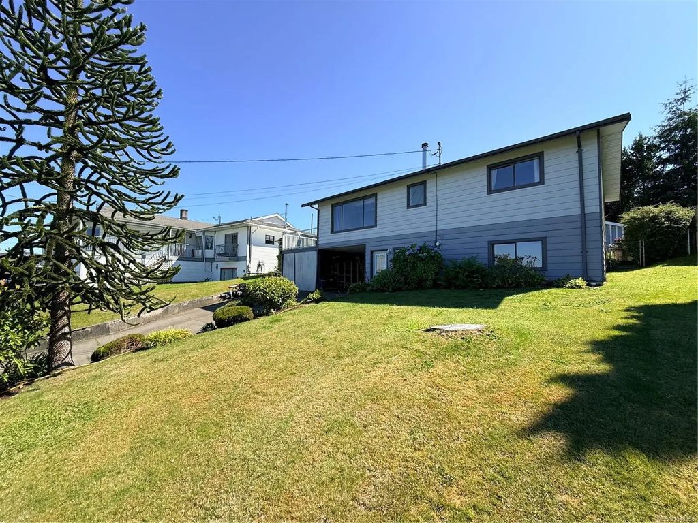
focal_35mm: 14
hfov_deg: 102.1
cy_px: 262
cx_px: 349
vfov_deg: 85.7
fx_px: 282
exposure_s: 1/1050
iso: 50
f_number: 2.2
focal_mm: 2.22
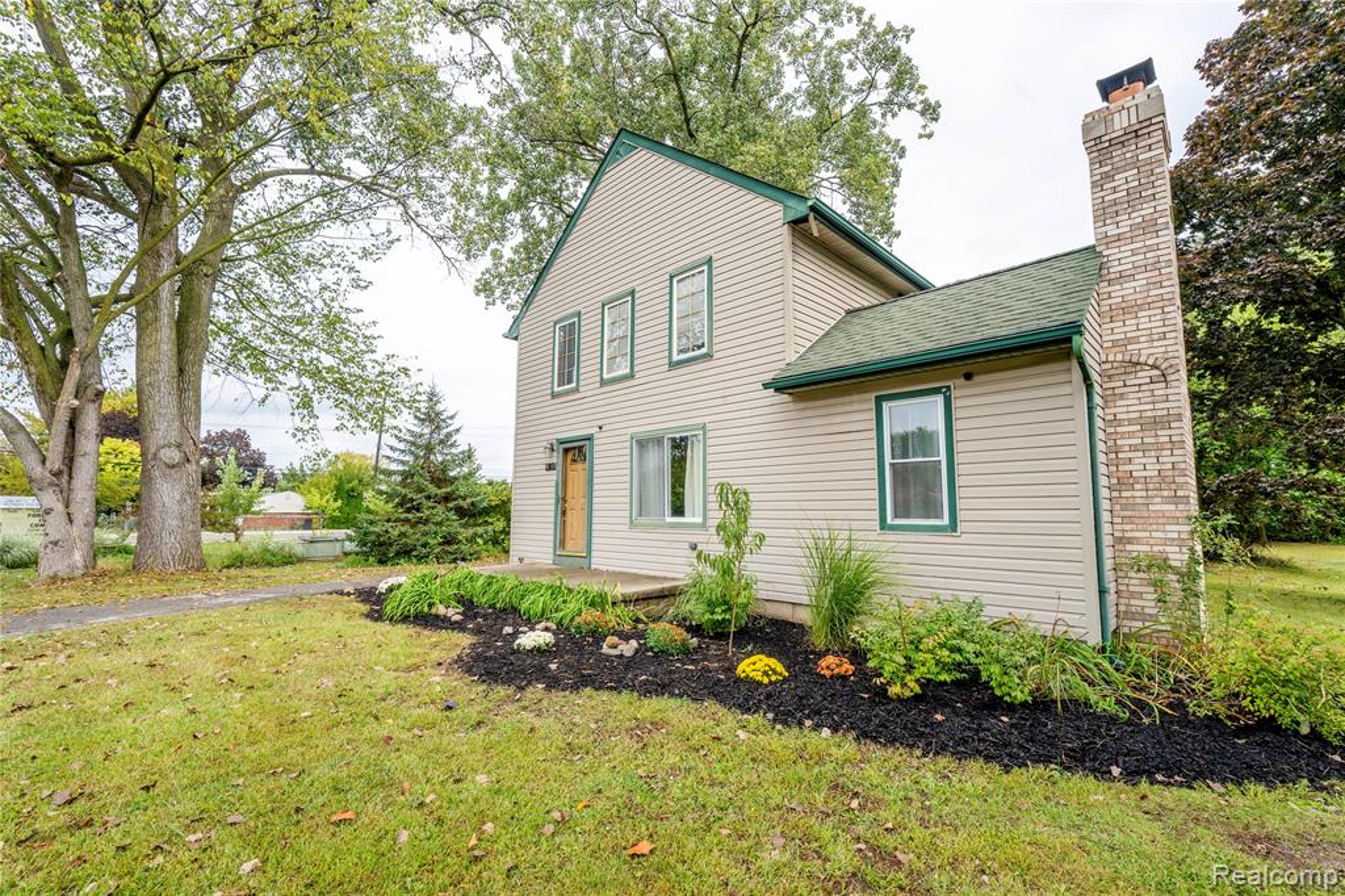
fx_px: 560
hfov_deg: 100.4
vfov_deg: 77.3
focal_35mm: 15
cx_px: 672
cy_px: 448
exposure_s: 1/200
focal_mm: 15
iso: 100
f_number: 7.1
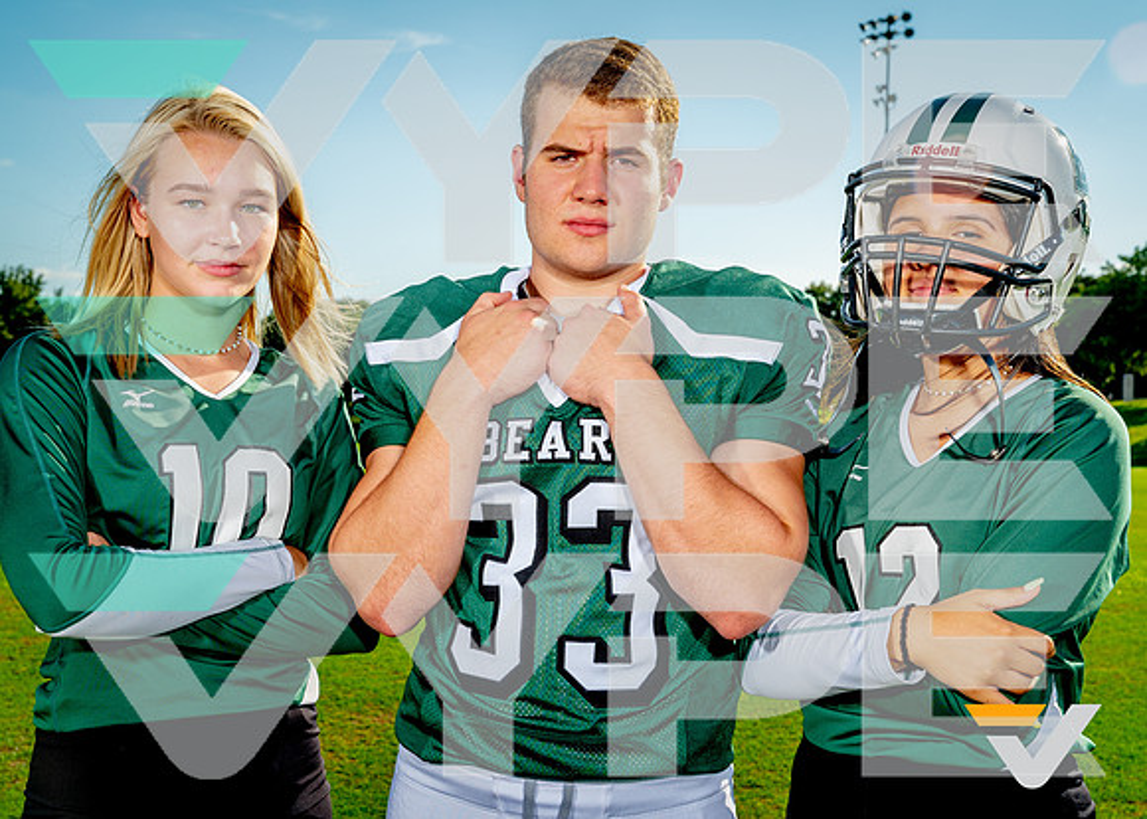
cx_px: 569
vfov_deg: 27.9
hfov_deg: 38.3
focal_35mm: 51
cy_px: 412
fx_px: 1650
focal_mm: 48
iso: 100
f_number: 9
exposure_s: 1/125
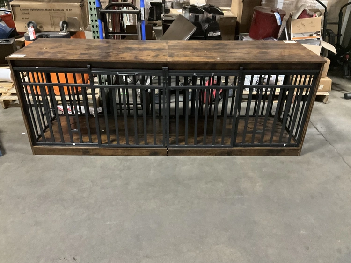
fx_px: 294
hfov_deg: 61.6
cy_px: 132
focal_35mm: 29
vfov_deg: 48.3
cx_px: 176
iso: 500
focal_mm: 3
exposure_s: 1/24
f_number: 1.8
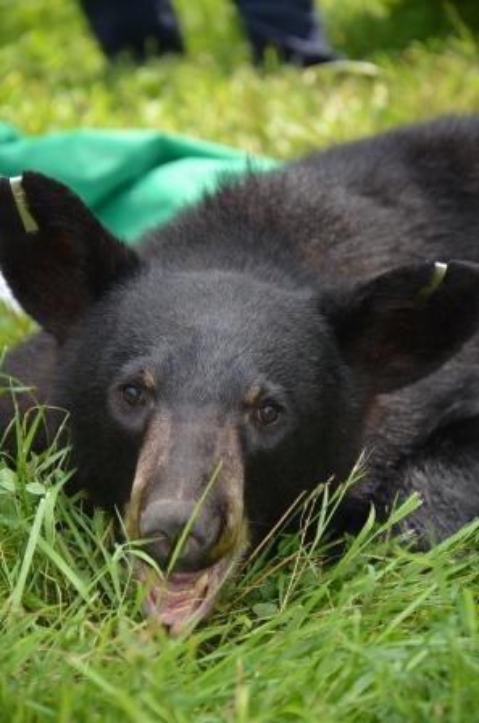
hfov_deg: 8.7
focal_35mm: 158
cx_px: 240
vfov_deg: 13.1
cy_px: 362
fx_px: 3155
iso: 200
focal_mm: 105
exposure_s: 1/200
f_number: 5.6
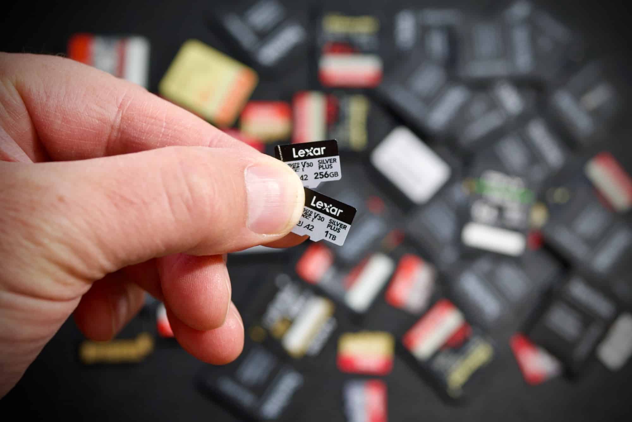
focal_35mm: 50
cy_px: 211
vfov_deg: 27.0
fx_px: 878
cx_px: 316
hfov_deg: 39.6
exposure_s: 1/50
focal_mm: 50
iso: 900
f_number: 4
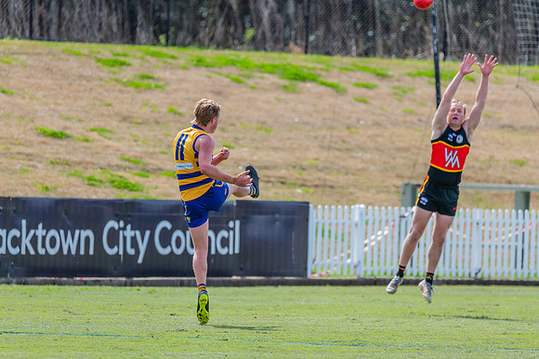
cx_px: 251
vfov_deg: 2.8
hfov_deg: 4.3
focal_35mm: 484
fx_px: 7242
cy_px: 191
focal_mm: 450
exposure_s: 1/1600
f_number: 7.1
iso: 800
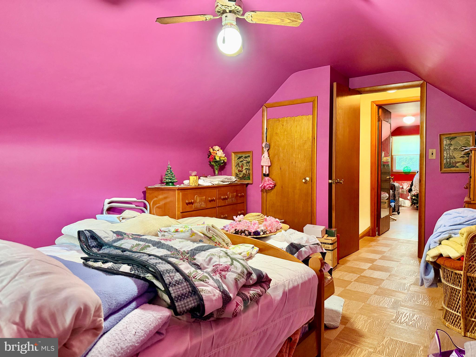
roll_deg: +0.2
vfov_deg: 56.8
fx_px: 330
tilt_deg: -1.4
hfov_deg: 71.6
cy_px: 178
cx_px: 238
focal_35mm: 24
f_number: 1.78
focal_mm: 6.76
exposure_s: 1/60
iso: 640
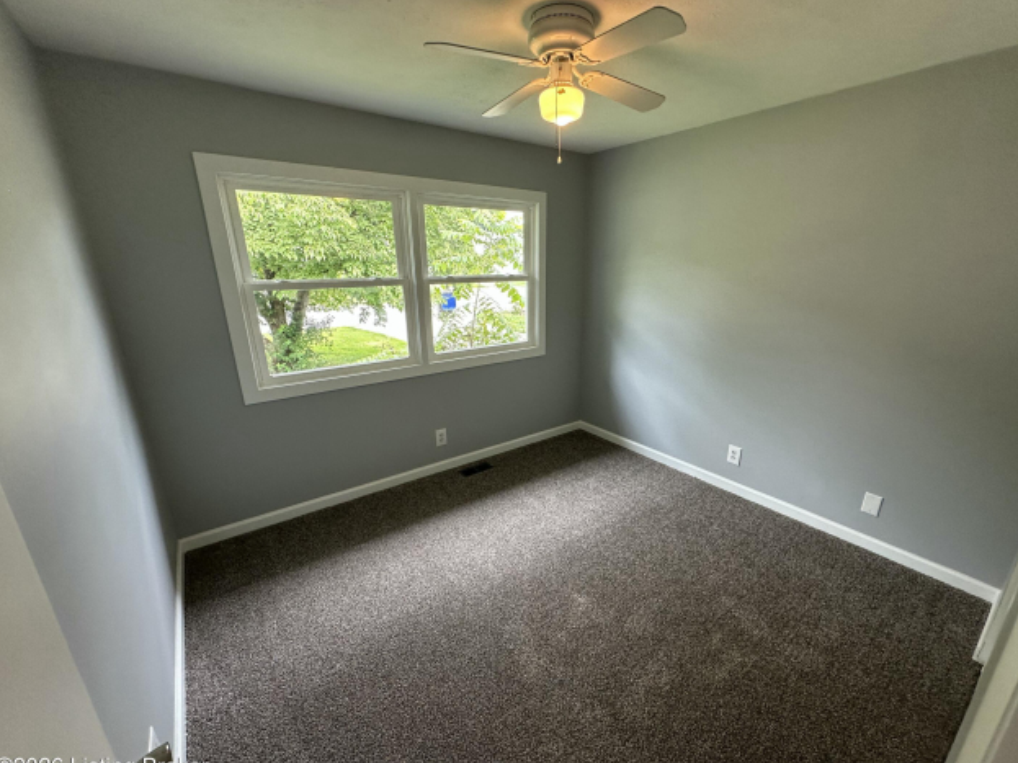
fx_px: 441
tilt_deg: -16.4
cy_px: 395
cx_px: 538
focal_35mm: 15
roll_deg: -0.7
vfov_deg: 81.7
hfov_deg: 98.1
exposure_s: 1/120
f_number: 2.2
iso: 125
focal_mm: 2.22
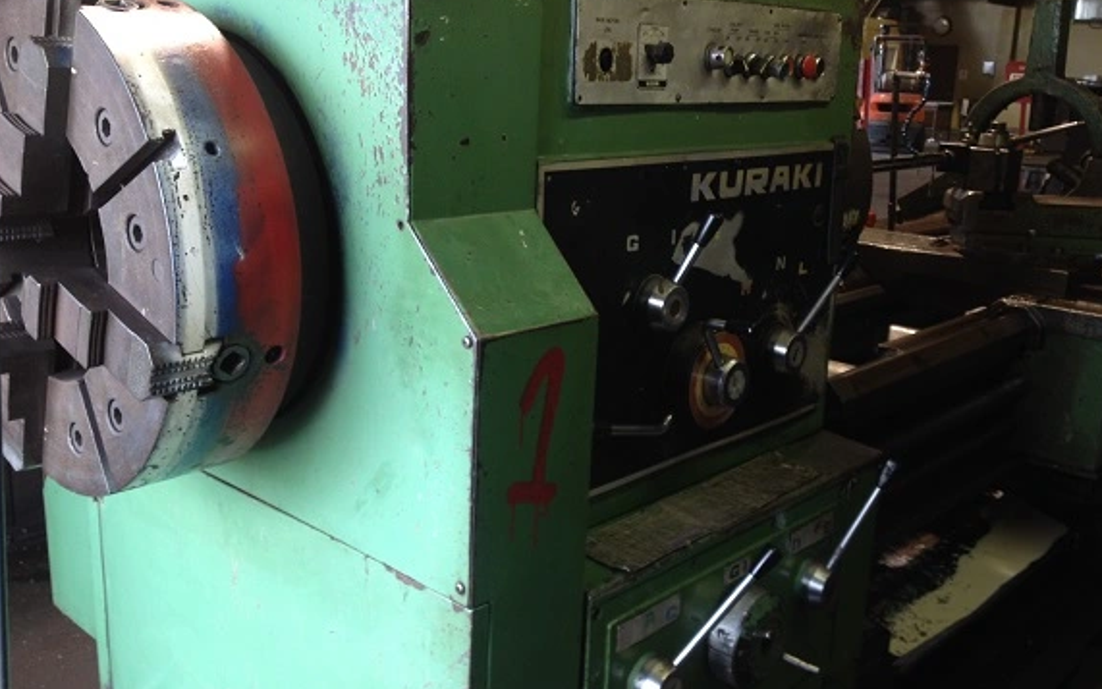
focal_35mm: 39
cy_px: 344
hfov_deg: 50.4
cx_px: 562
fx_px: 1171
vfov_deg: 32.8
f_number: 2.4
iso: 50
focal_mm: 4.28
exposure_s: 1/27
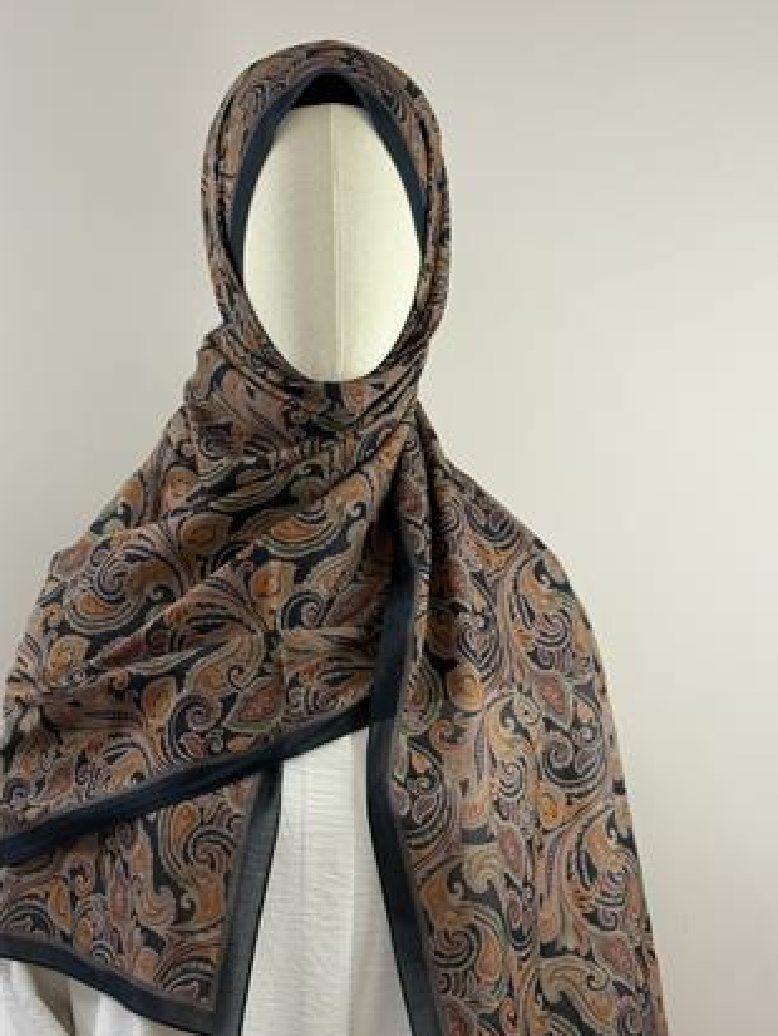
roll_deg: +0.1
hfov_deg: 23.6
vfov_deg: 31.2
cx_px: 334
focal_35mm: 62
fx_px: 1857
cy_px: 538
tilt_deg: -2.2
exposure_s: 1/50
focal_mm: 6.76
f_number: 1.78
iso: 125
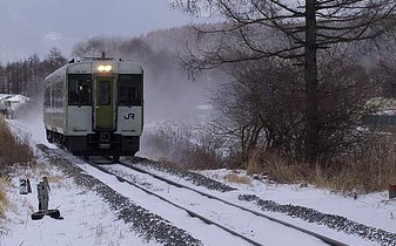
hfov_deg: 8.6
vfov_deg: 5.4
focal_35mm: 244
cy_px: 191
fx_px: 2629
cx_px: 197
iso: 200
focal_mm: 105
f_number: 5.6
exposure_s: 1/1600
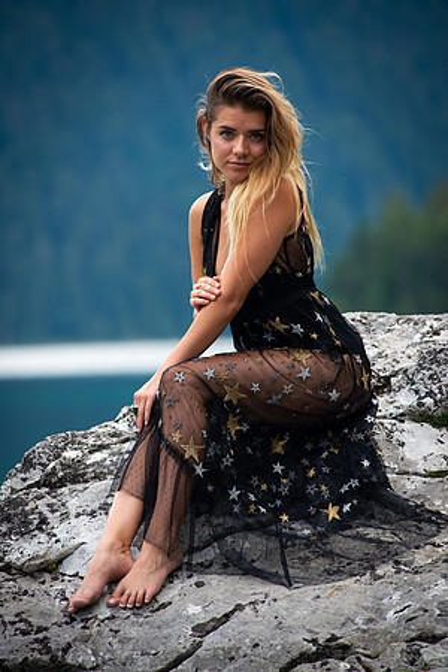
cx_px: 224
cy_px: 336
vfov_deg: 10.3
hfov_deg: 6.9
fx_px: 3733
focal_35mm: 200
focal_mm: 200
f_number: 5
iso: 200
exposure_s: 1/400
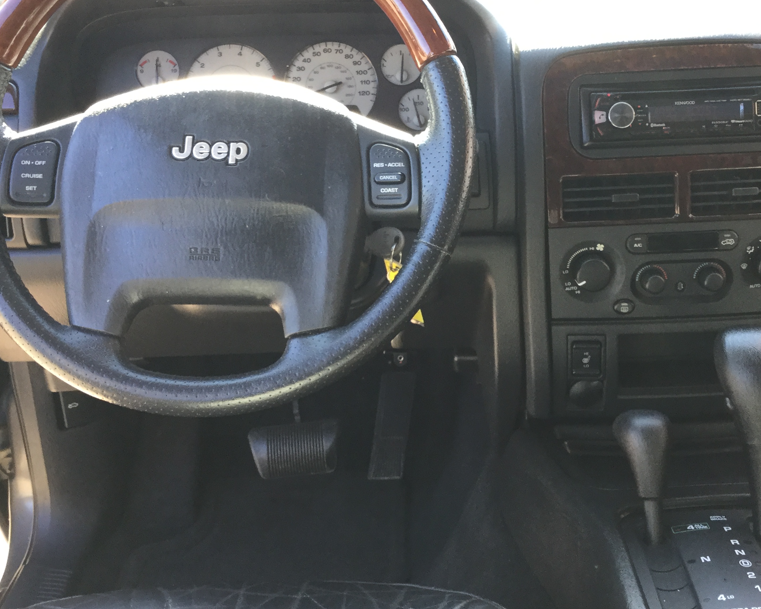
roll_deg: +0.1
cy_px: 227
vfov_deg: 32.6
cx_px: 435
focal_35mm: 46
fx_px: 1036
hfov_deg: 40.2
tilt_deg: -22.9
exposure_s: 1/30
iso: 25
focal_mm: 3.3
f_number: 2.4
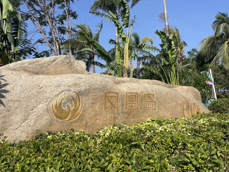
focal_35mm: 27
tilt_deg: +5.0
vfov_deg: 51.3
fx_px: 179
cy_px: 84
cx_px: 114
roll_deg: +1.2
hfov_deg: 65.3
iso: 32
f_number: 1.6
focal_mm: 4.2
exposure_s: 1/4132
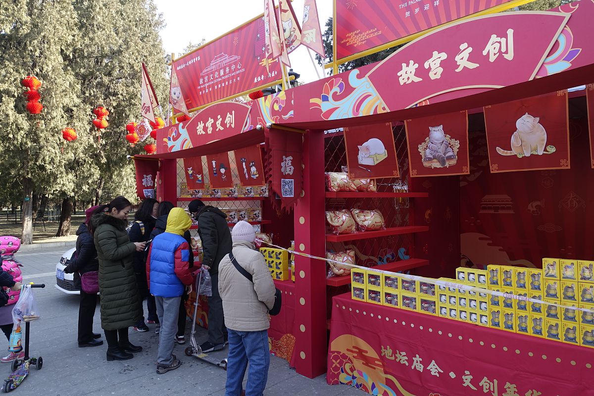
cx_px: 297
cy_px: 198
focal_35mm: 24
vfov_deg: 53.1
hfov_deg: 73.7
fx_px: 396
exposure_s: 1/125
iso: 125
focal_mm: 8.8
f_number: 4
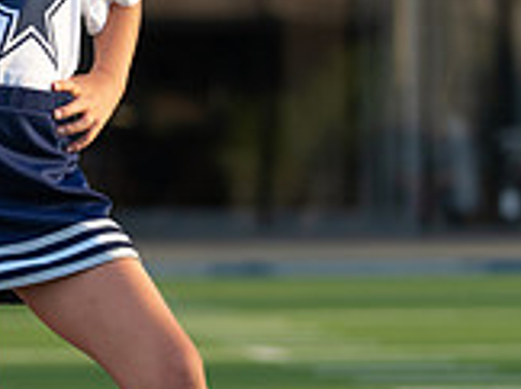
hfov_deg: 5.5
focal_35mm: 354
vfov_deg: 4.2
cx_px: -334
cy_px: 137
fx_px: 5320
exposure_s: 1/640
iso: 100
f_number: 2.8
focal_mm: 86
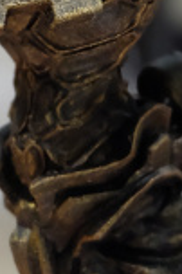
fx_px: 1763
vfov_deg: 8.7
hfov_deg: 5.9
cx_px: 89
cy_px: -85
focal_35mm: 232
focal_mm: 29.5
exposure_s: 1/50
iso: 3200
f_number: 4.7
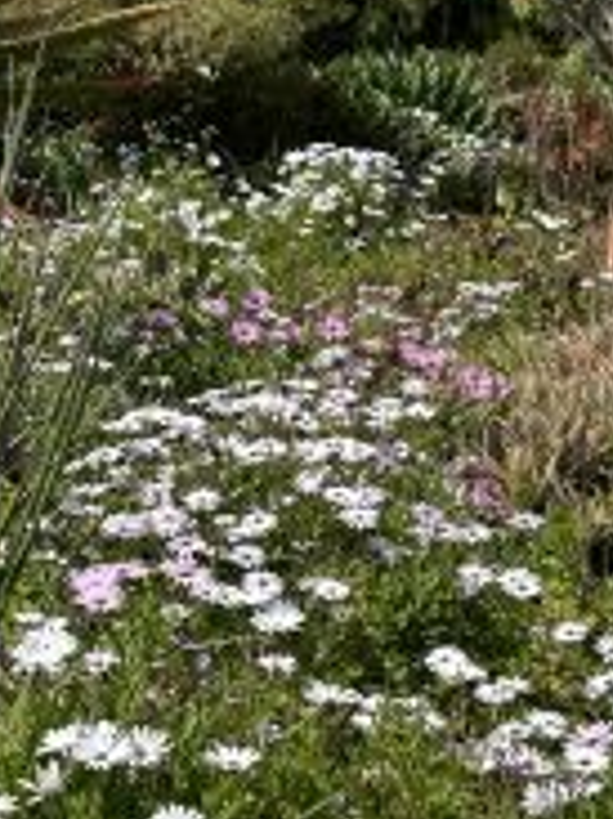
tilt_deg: -4.7
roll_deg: -1.6
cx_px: 183
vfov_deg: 18.6
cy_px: 183
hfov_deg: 14.0
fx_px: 2482
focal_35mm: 105
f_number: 1.78
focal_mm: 6.86
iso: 64
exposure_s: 1/3731
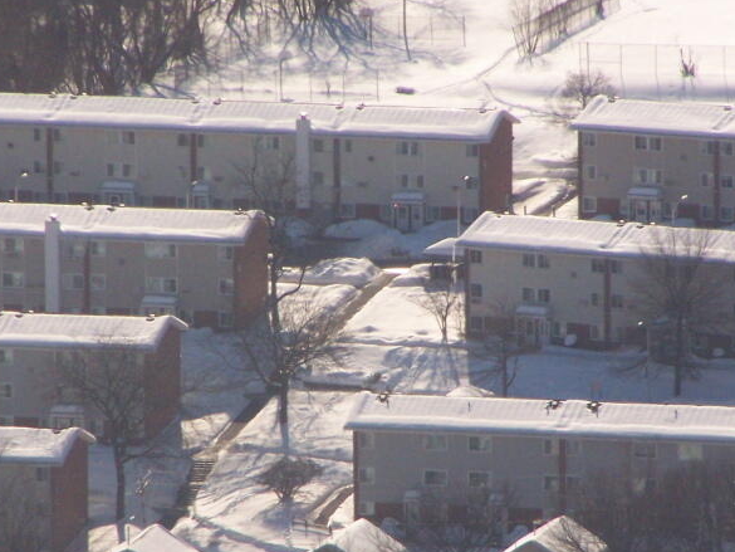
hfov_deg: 3.0
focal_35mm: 665
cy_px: 337
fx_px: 14123
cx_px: 406
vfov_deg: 2.2
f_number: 7.1
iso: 200
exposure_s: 1/640
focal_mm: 63
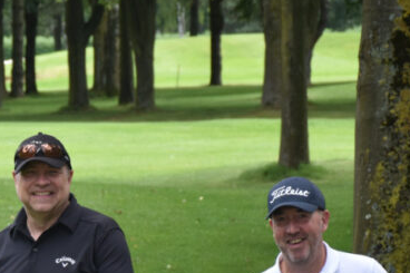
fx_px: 4280
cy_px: 348
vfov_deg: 3.6
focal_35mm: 376
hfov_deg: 5.5
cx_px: -75
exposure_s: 1/250
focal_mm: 90
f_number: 8
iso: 320
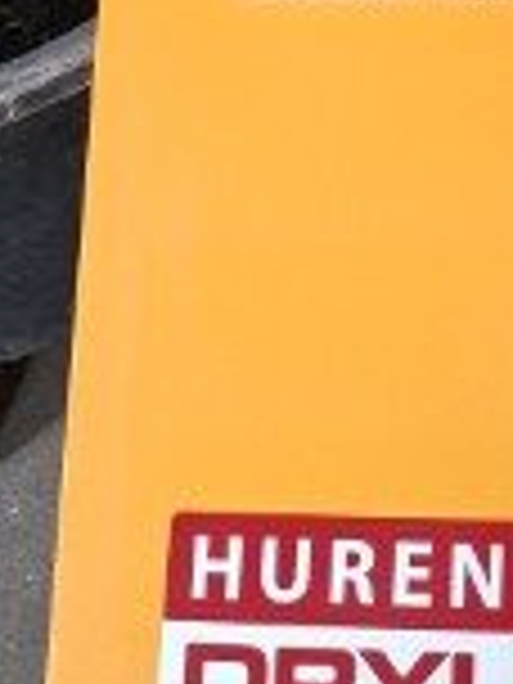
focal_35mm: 97
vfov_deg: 19.6
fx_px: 1917
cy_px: -18
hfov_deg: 14.5
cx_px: 711
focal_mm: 5.54
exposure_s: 1/50
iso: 160
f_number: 1.8
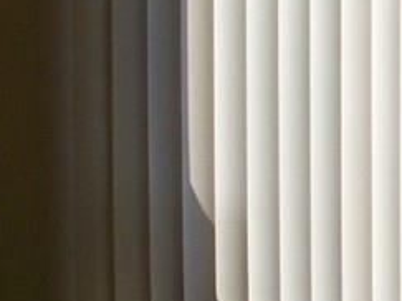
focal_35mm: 156
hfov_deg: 11.8
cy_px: -71
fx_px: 1811
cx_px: 688
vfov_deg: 9.4
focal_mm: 6.2
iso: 80
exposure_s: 1/385
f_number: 2.8
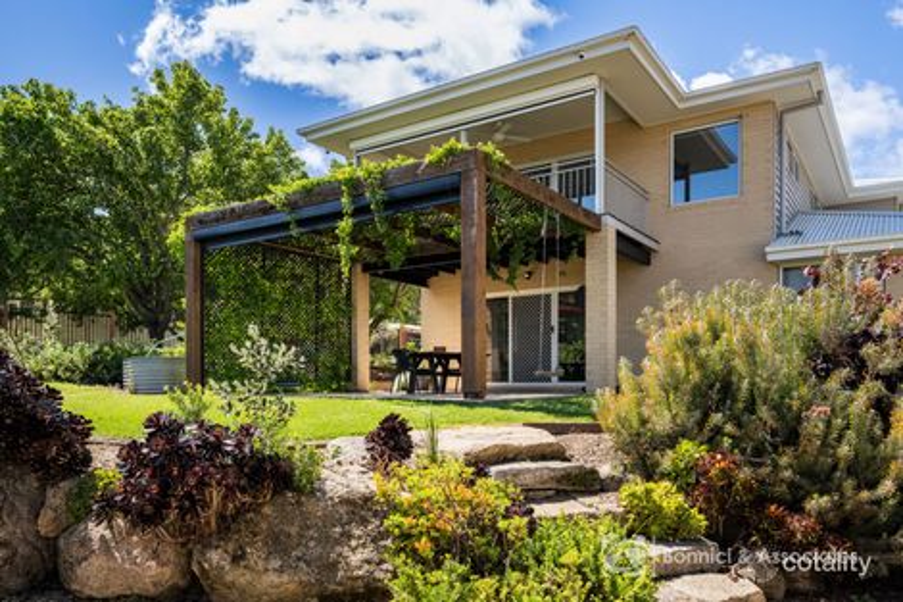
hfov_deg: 74.9
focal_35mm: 24
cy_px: 301
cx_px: 452
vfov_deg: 54.1
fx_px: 589
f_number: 9
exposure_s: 1/640
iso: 800
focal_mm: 23.5
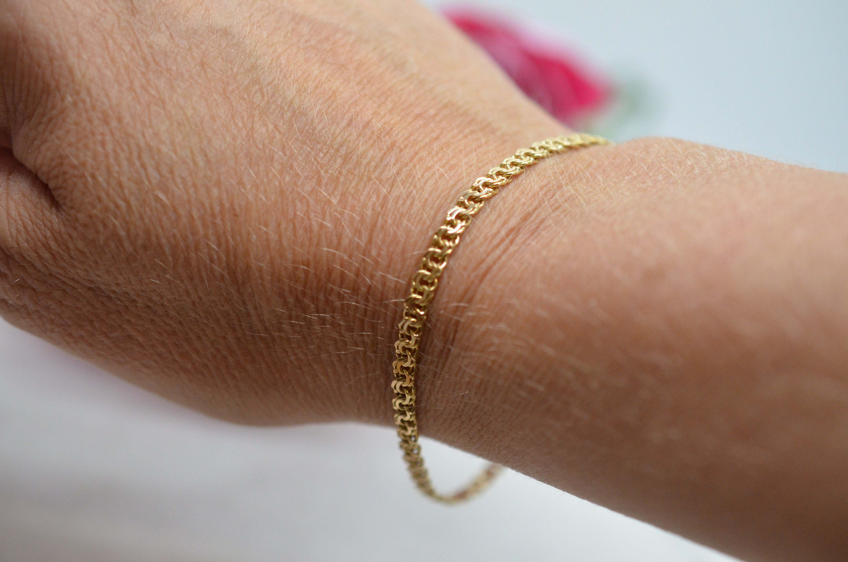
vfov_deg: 22.5
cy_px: 281
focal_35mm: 60
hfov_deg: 33.5
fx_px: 1410
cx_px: 424
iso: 2500
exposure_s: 1/1600
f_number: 4
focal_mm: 40
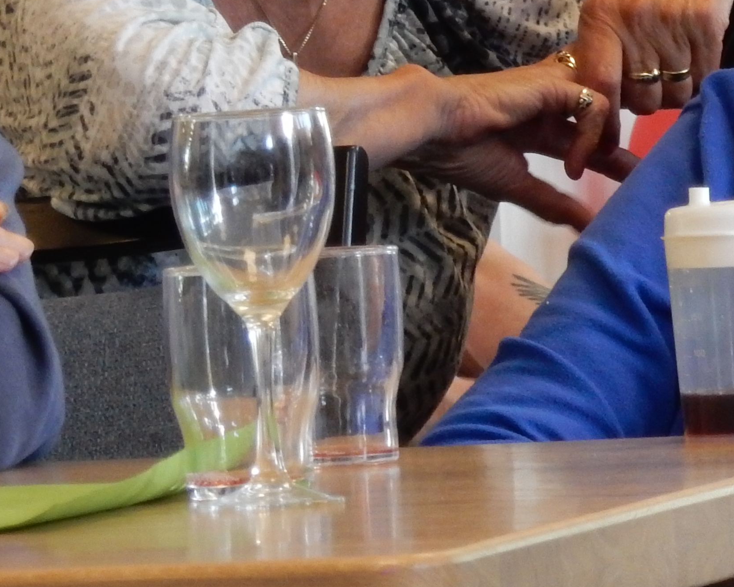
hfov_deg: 3.7
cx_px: 1019
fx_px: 11381
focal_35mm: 524
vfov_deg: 3.0
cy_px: -56
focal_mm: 34.5
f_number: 6.3
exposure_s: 1/15
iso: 400
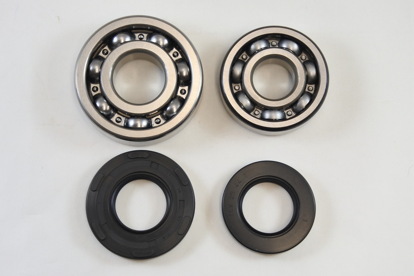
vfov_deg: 17.3
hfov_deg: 25.7
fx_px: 908
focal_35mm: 79
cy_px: 138
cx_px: 207
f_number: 5.6
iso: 640
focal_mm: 29.4
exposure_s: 1/125
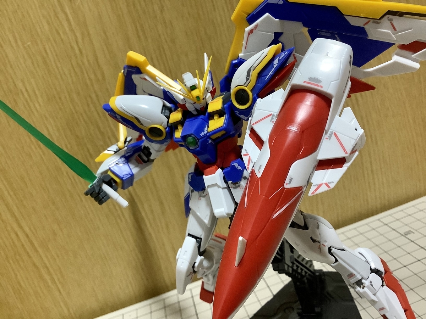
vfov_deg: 45.4
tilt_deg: -16.2
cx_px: 213
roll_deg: +16.7
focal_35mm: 31
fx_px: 381
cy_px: 160
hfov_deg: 58.4
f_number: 2.4
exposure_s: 1/40
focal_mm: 3.3
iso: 320
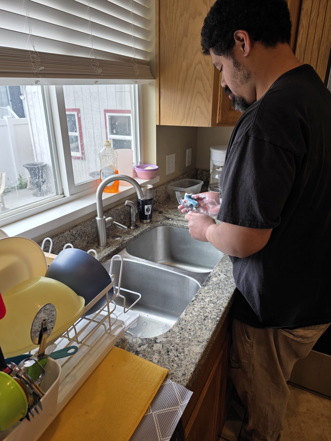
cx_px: 166
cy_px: 220
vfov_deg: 73.9
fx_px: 293
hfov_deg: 58.9
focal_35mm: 23
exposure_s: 1/120
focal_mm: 6.3
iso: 40
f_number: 1.7
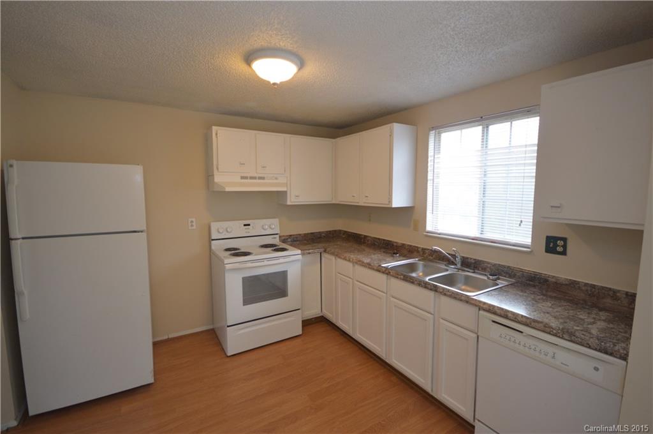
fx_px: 272
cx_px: 326
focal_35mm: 15
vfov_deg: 77.2
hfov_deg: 100.5
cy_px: 217
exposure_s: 1/60
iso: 720
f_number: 4
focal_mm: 10
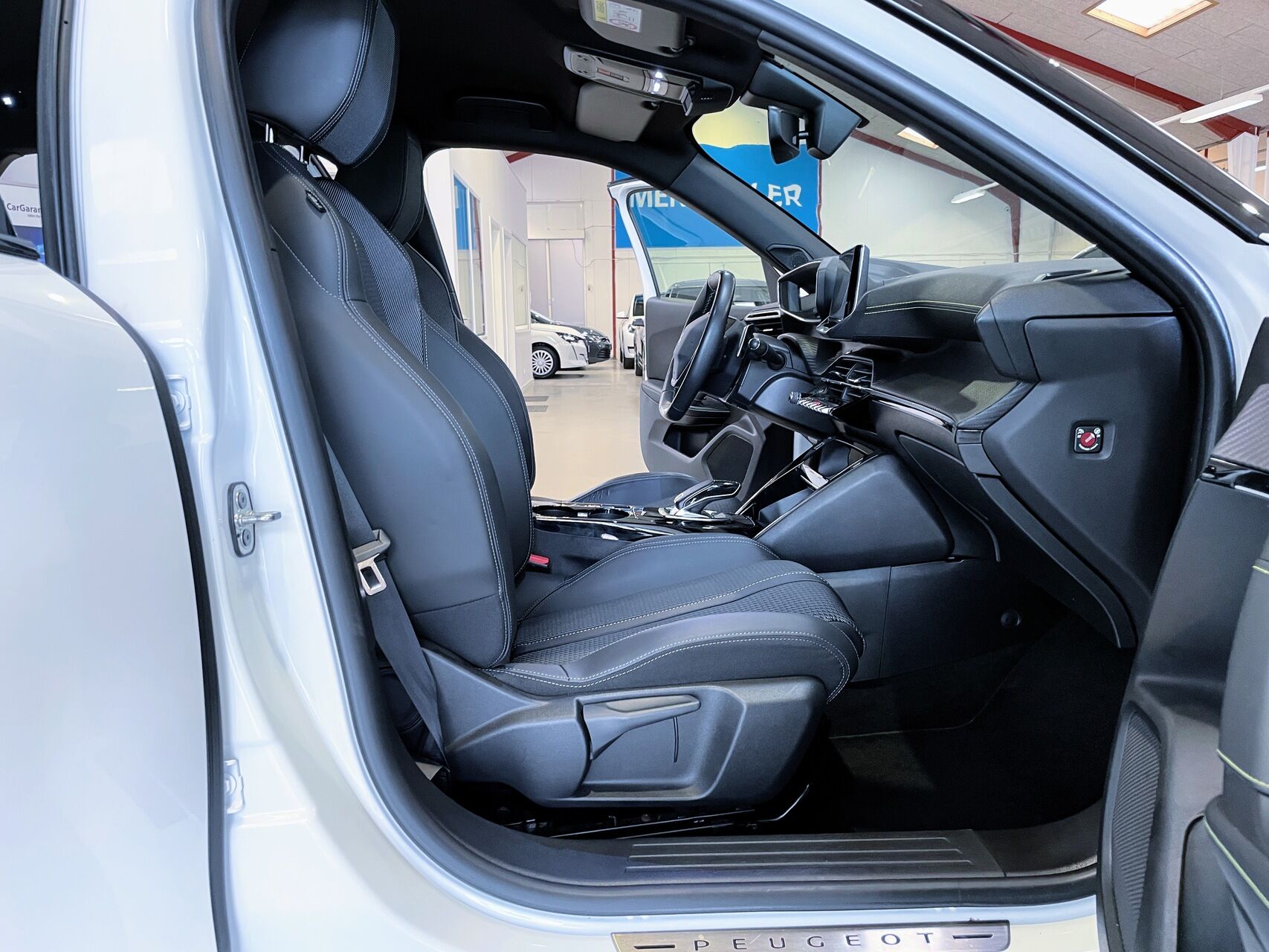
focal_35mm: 26
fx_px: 953
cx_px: 634
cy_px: 476
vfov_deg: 53.1
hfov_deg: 67.3
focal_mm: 4.2
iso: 80
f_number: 1.6
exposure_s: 1/50
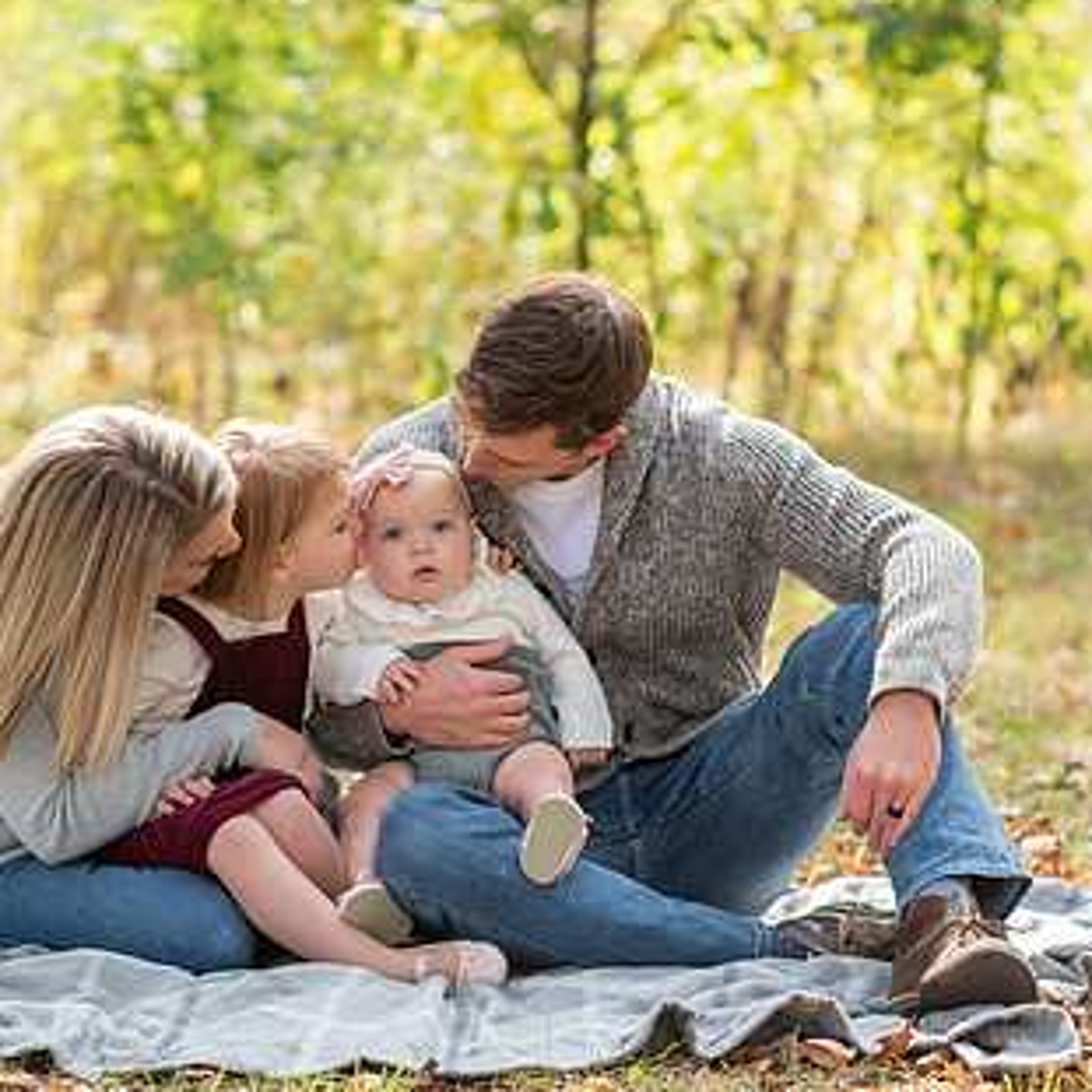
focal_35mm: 148
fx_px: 5282
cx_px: 458
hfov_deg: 11.8
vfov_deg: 11.8
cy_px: 595
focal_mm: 85
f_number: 2.8
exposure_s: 1/250
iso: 100
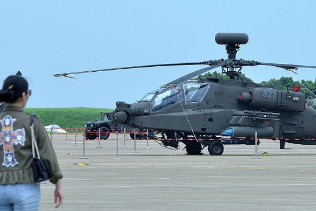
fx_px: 3988
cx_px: 239
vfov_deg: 3.0
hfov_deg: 4.5
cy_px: 84
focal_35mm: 454
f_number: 13
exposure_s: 1/500
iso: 640
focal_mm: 200
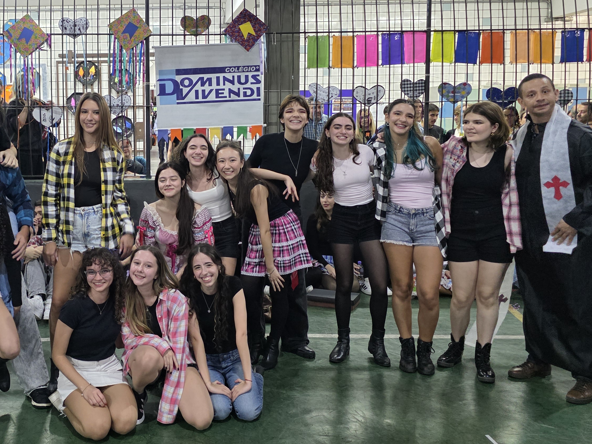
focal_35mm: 41
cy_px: 176
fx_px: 701
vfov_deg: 35.0
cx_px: 134
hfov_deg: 44.0
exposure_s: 1/120
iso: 1000
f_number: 1.7
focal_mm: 6.3
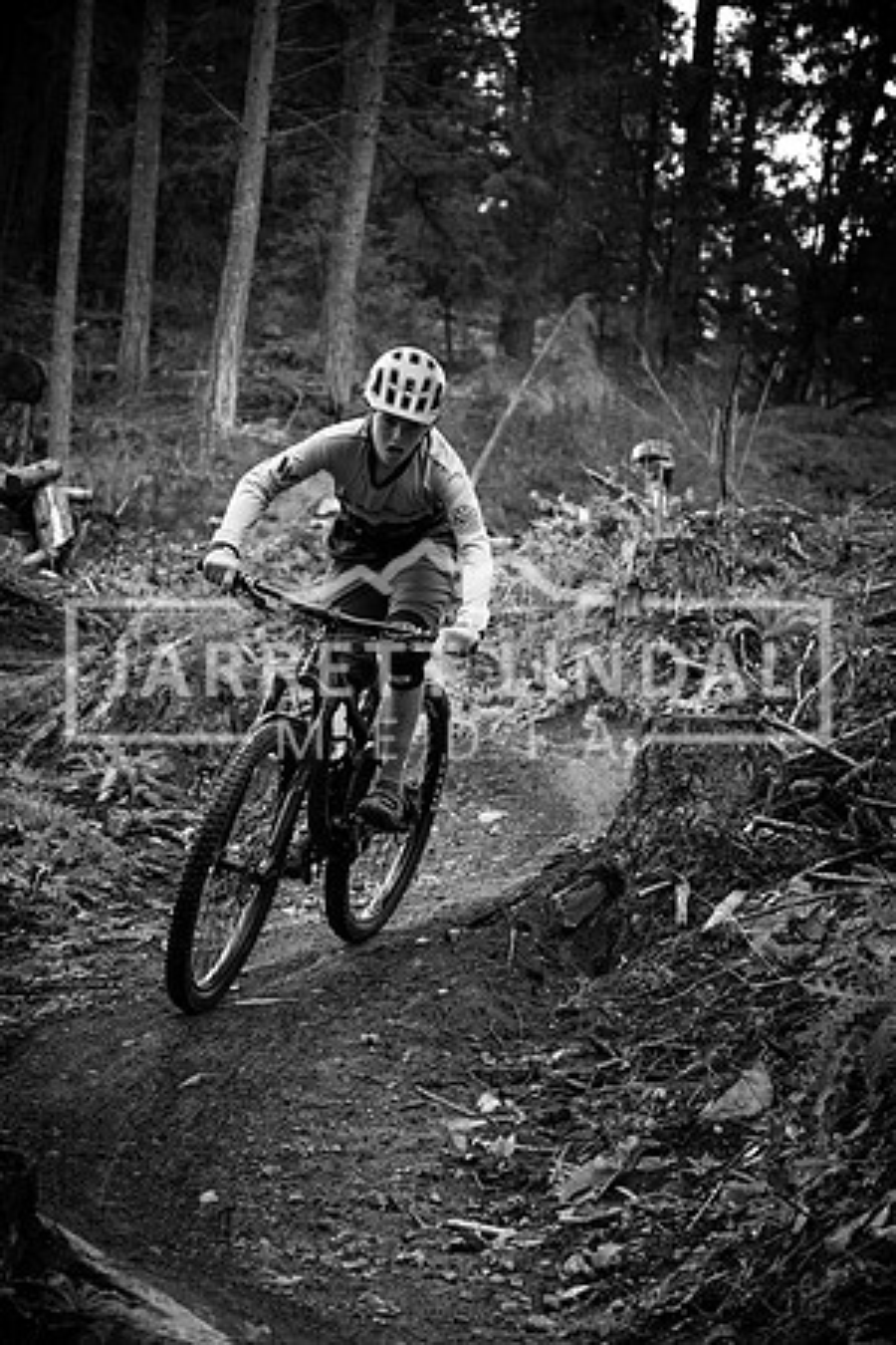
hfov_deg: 10.8
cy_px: 672
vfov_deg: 16.1
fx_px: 4760
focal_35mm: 128
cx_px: 448
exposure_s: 1/800
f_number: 5.3
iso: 1250
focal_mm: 85
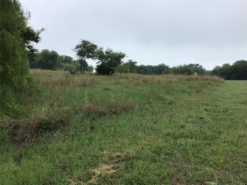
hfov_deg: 58.4
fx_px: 221
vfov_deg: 45.4
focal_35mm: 31
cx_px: 124
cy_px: 92
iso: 25
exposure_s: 1/691
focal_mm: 3.3
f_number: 2.4
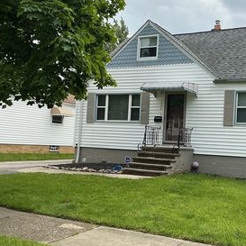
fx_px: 378
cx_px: 179
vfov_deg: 36.1
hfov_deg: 35.4
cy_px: 127
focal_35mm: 47
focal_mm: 3
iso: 25
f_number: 1.8
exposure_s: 1/1490
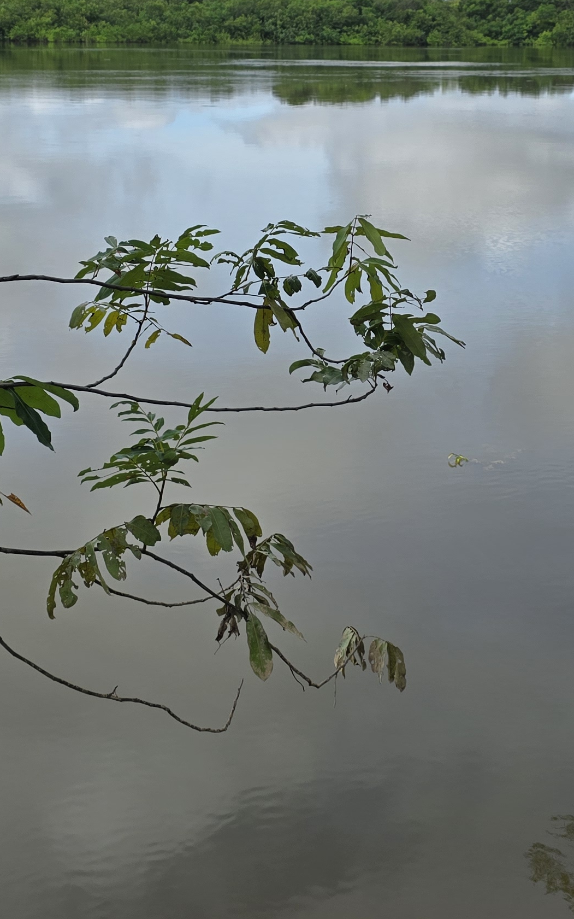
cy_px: 280
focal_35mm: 58
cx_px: 387
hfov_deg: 22.3
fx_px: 1451
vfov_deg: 34.7
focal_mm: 6.3
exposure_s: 1/773
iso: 12
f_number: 1.7
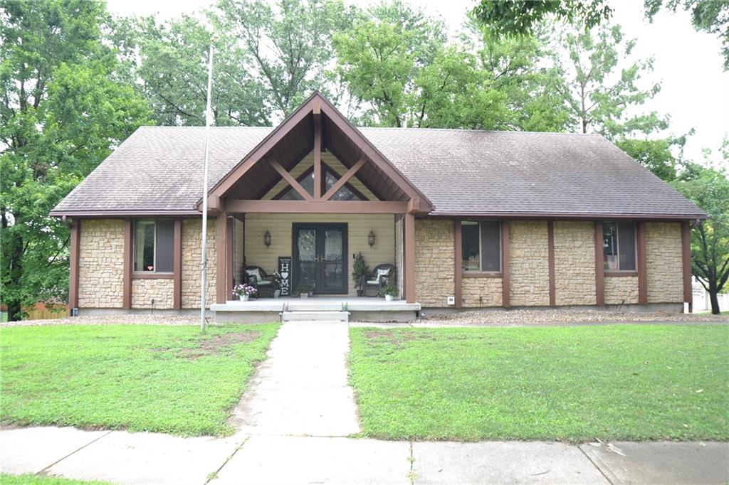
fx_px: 425
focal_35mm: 21
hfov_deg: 81.2
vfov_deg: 59.5
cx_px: 364
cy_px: 242
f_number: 4
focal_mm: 14
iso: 100
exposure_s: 1/30
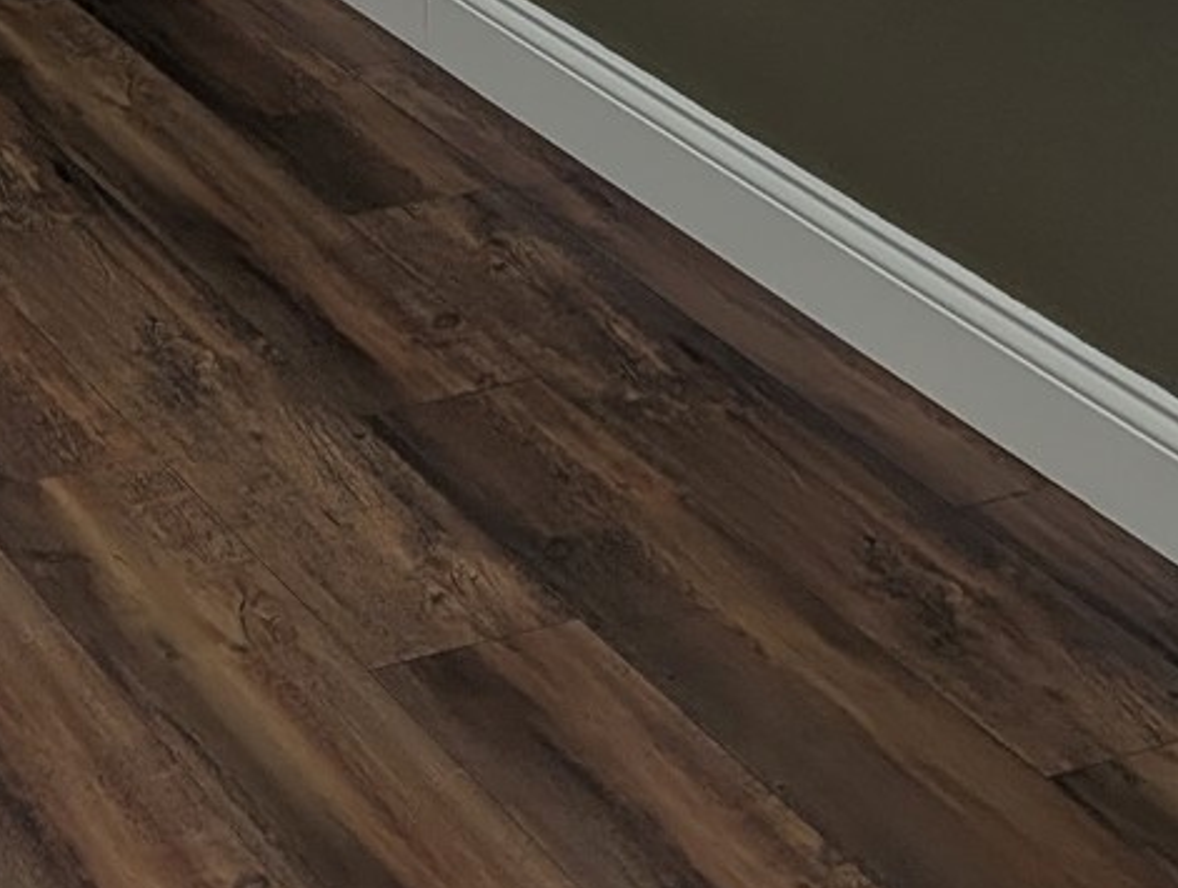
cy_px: -695
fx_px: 3545
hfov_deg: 18.4
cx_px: 16
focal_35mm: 104
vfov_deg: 13.0
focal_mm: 6.9
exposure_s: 1/120
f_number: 1.68
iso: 60
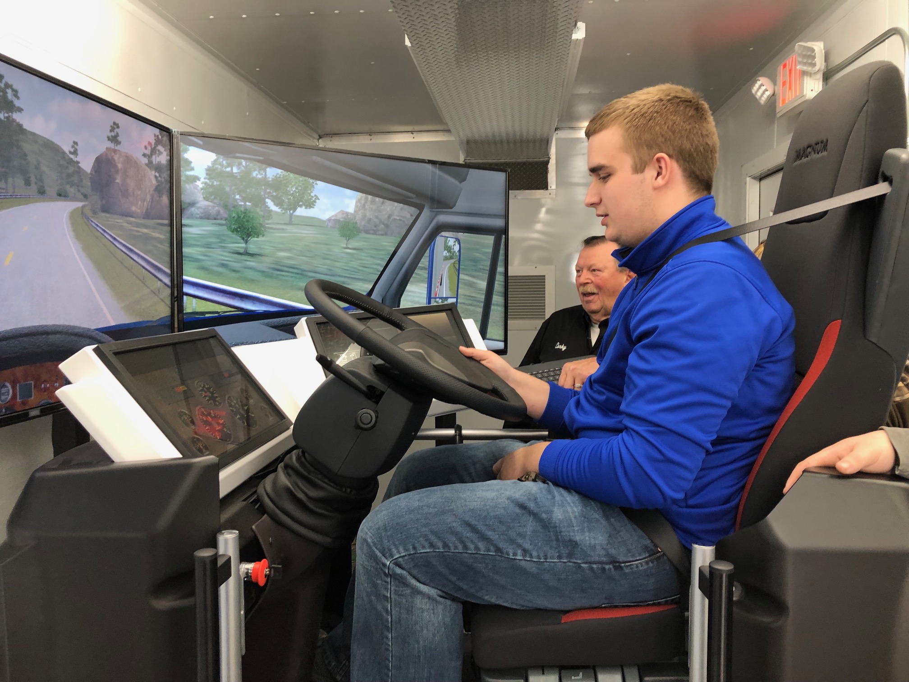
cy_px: 341
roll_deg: -2.0
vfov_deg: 49.7
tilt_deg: -2.1
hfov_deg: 63.4
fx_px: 735
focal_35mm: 28
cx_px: 454
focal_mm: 3.99
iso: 40
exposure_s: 1/20
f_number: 1.8
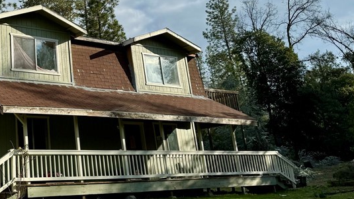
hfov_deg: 38.1
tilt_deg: +19.0
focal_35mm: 50
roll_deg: +2.7
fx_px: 469
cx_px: 24
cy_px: 30
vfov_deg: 23.5
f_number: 1.78
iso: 80
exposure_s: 1/6410
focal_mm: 6.86
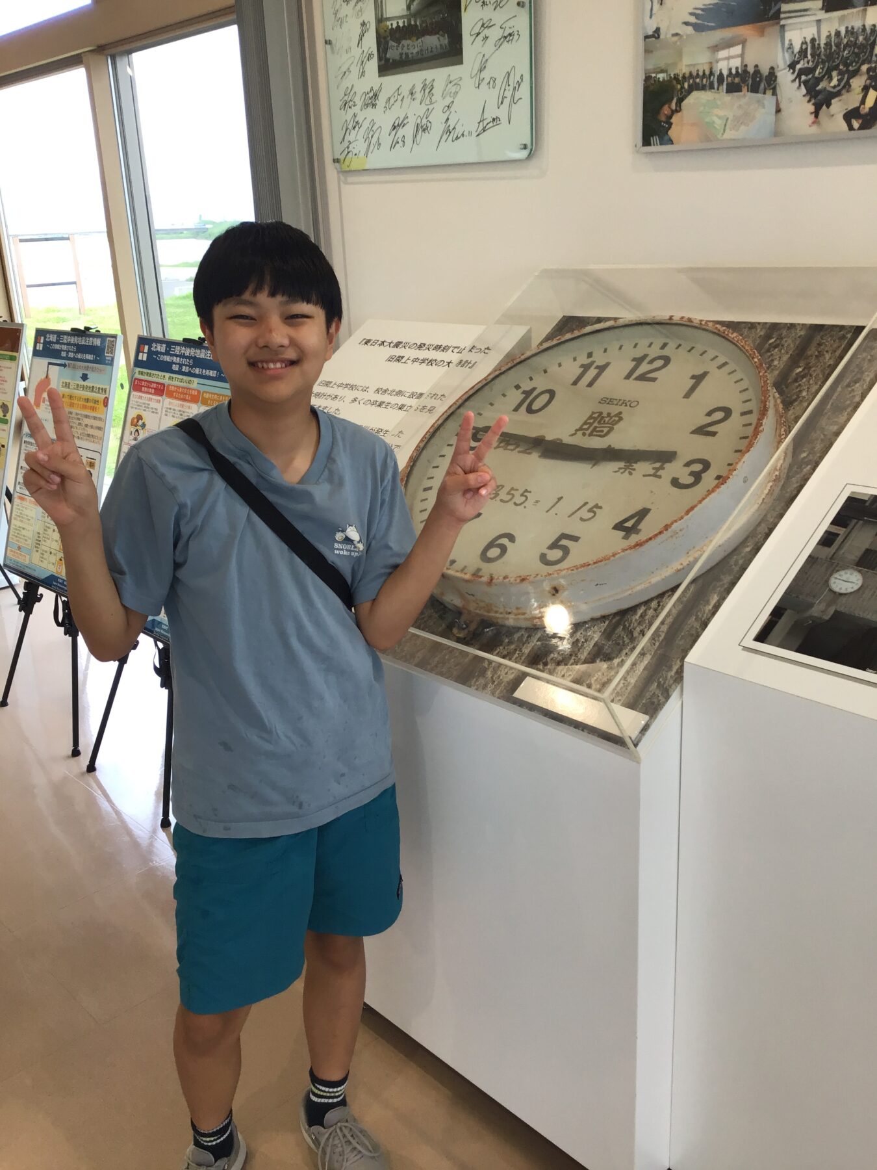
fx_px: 1047
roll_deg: +3.3
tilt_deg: -19.1
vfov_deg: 58.4
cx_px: 438
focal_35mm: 31
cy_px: 585
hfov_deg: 45.4
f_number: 2.4
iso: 40
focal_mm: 3.3
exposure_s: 1/120
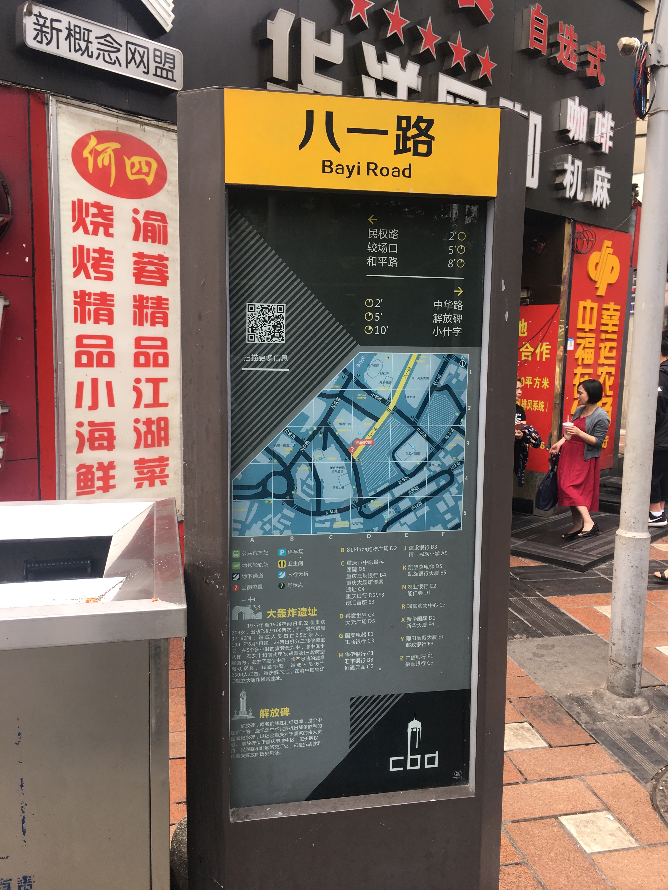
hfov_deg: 48.2
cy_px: 445
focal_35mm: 29
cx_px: 334
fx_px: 746
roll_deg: -2.0
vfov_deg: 61.7
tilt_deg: -9.3
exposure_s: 1/339
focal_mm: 4.15
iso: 25
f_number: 2.2
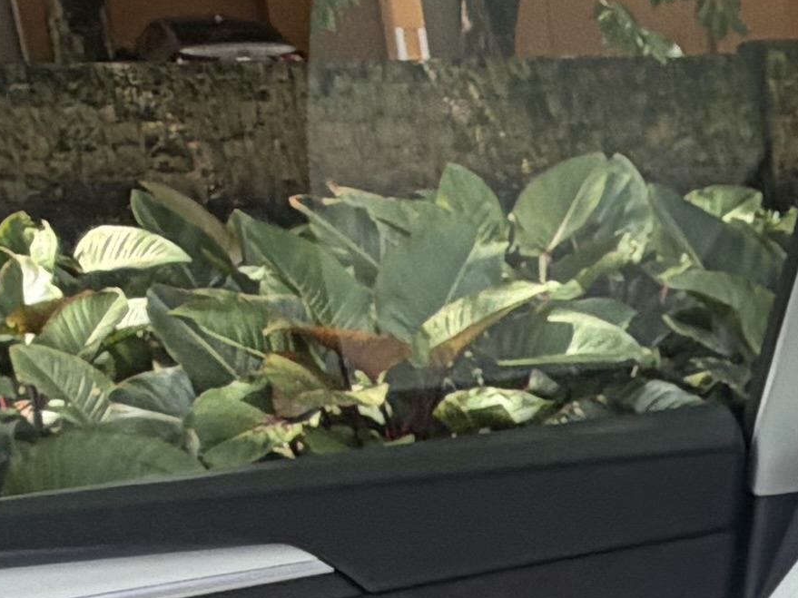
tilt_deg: -24.5
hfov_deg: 19.1
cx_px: 1175
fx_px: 2098
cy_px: 1064
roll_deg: +1.1
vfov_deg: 14.4
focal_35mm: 91
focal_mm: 2.22
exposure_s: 1/128
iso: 40
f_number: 2.2
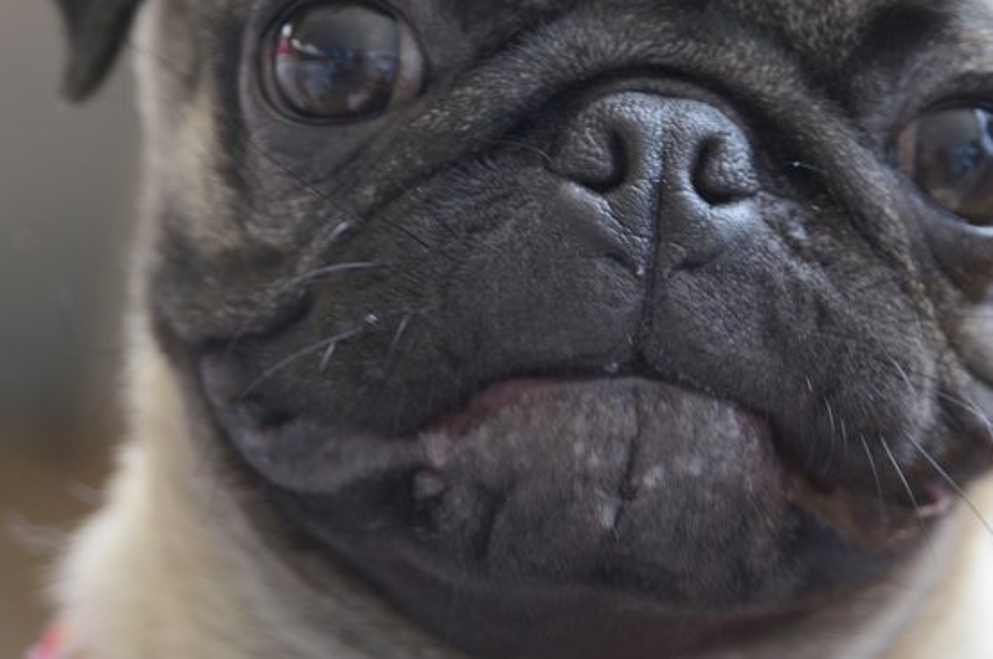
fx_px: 6058
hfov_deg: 9.4
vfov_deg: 6.2
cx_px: 541
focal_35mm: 220
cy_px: 203
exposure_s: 1/125
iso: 250
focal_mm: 90
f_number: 5.6
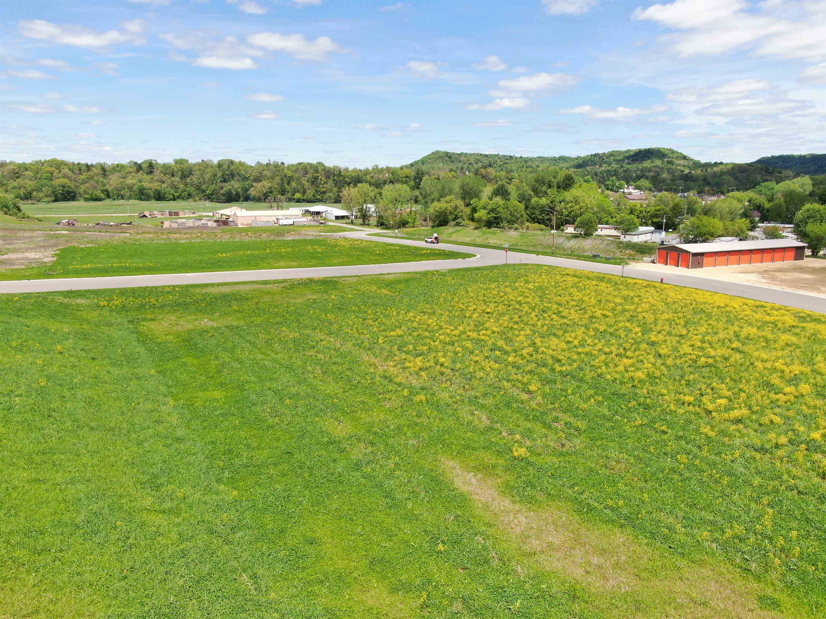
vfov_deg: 56.8
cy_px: 310
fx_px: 573
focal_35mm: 24
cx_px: 413
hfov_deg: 71.6
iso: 100
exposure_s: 1/1000
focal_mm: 4.39
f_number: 2.8
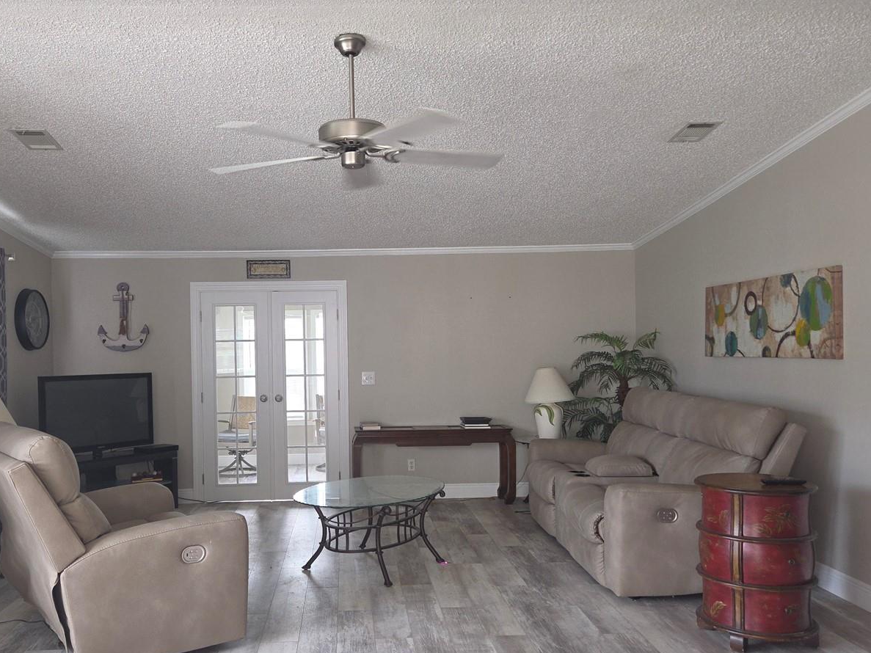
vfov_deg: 45.3
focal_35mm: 31
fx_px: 780
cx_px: 366
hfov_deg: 58.1
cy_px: 369
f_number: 1.8
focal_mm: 5.4
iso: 125
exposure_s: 1/60
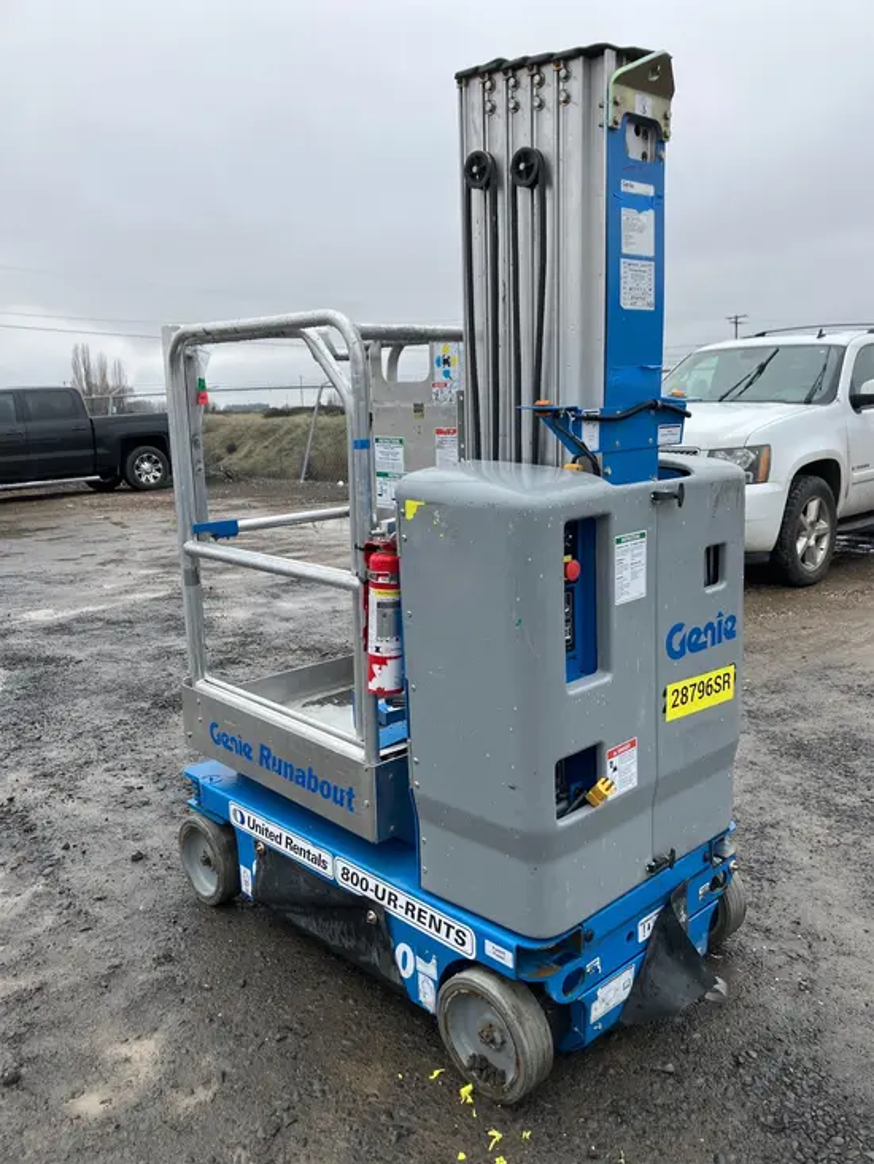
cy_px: 582
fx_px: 942
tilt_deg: -8.9
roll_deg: +1.5
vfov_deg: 63.4
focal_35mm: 28
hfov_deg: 49.8
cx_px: 437
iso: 32
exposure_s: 1/422
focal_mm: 3.99
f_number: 1.8
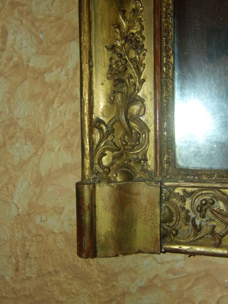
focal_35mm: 36
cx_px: 133
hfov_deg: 39.5
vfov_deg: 51.3
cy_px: 141
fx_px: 316
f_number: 3.7
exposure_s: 1/34
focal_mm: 5.4
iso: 160
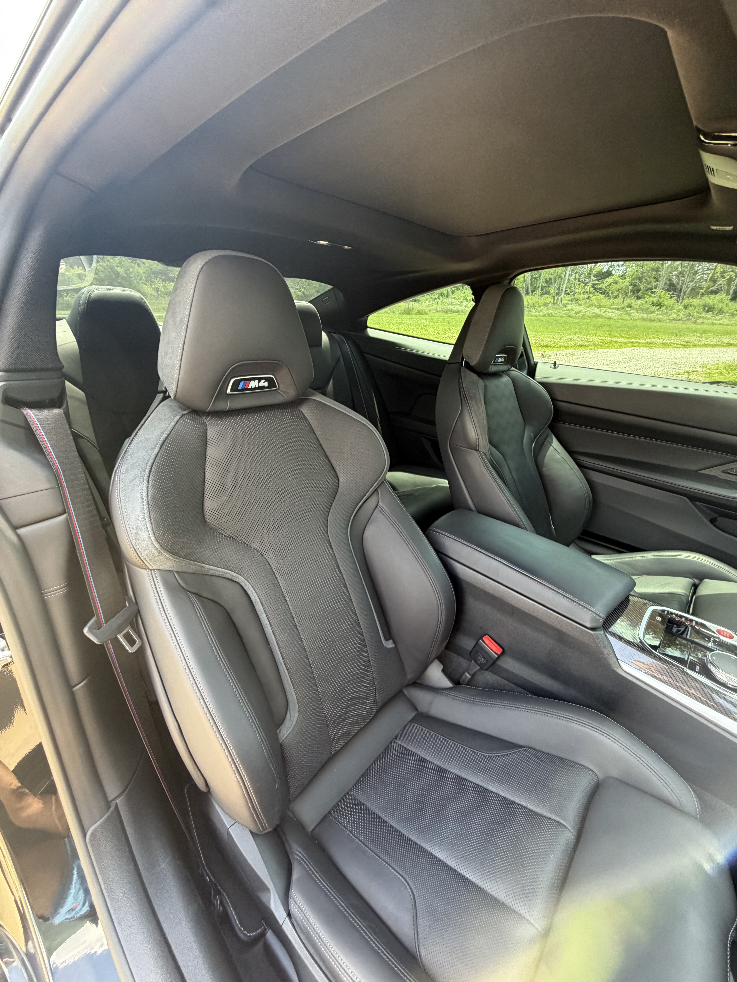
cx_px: 368
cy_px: 491
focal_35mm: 14
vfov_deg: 102.1
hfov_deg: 85.7
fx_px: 397
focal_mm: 2.22
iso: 200
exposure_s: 1/121
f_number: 2.2
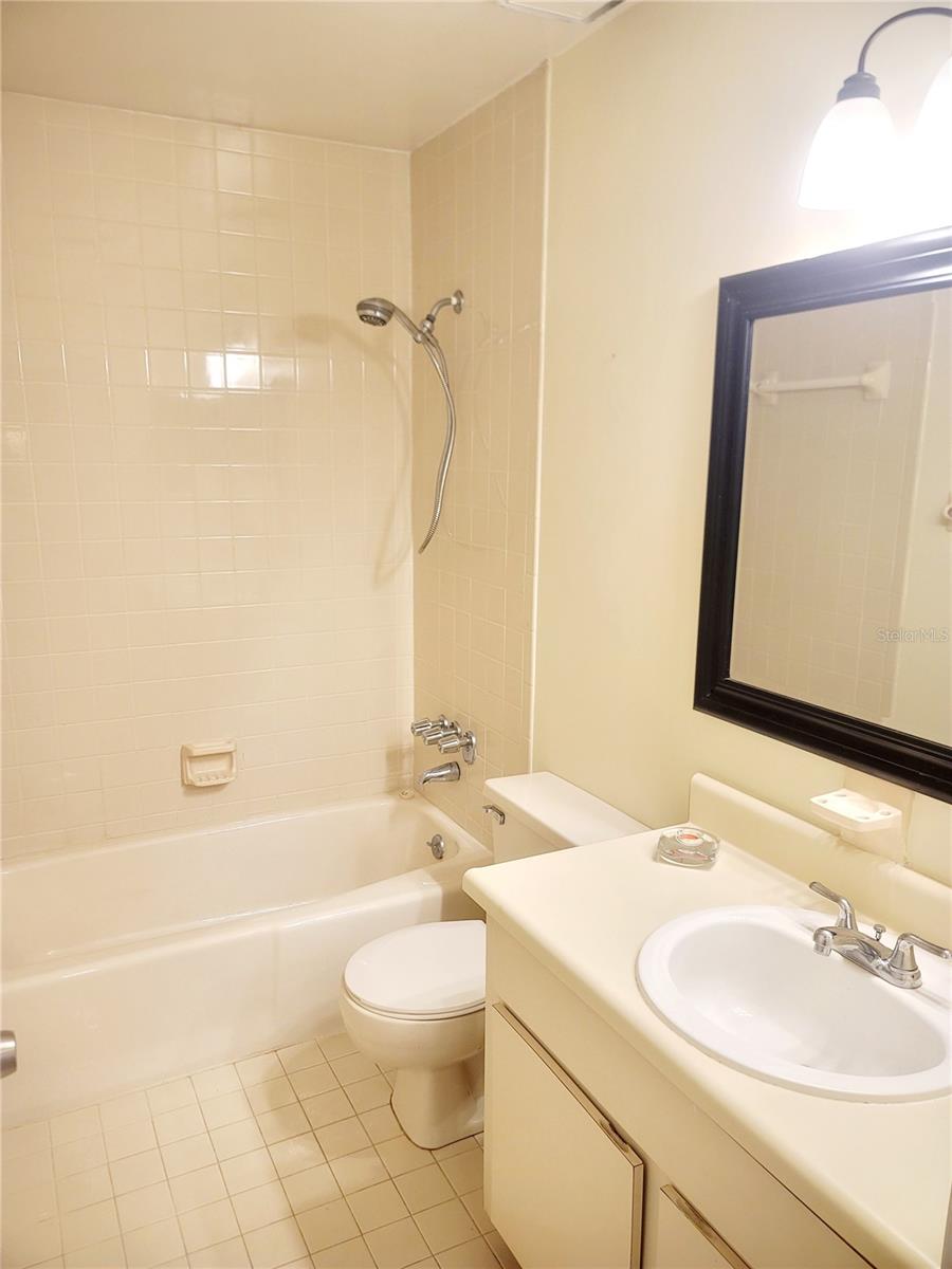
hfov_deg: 54.9
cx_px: 476
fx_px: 917
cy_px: 634
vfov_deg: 69.4
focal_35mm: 25
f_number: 1.8
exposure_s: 1/60.2
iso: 200
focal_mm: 7
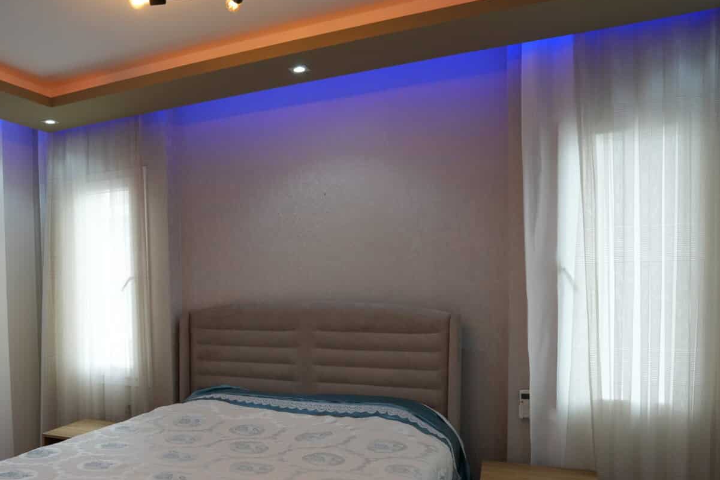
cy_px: 315
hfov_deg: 61.3
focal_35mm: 29
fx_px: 580
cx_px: 211
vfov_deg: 44.4
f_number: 4
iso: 640
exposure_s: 1/160
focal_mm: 17
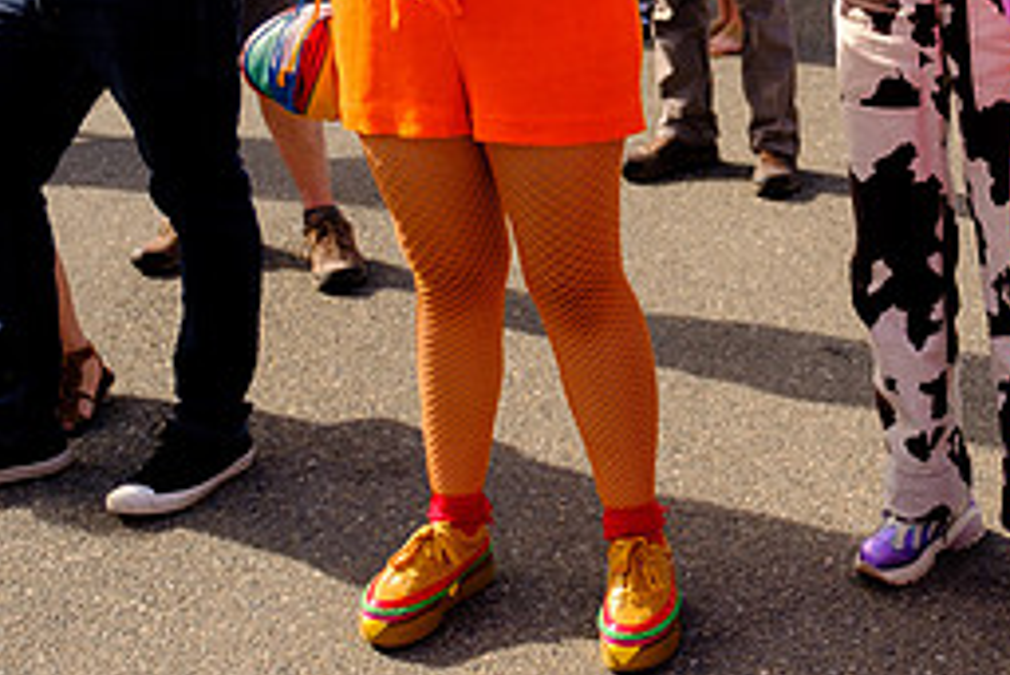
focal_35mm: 73
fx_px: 2049
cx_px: 901
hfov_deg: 26.8
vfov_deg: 18.4
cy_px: 63
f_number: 2.8
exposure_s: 1/1000
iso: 160
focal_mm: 20.6
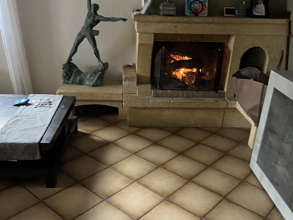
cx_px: 148
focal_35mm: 35
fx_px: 296
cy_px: 130
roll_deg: -2.6
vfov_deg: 40.5
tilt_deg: -26.9
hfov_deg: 52.6
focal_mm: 5.1
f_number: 1.6
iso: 640
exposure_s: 1/35
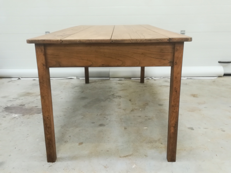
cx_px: 116
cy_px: 86
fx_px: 240
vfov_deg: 39.7
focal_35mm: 36
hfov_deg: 51.4
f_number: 2.2
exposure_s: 1/33.3
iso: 160
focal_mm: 3.83
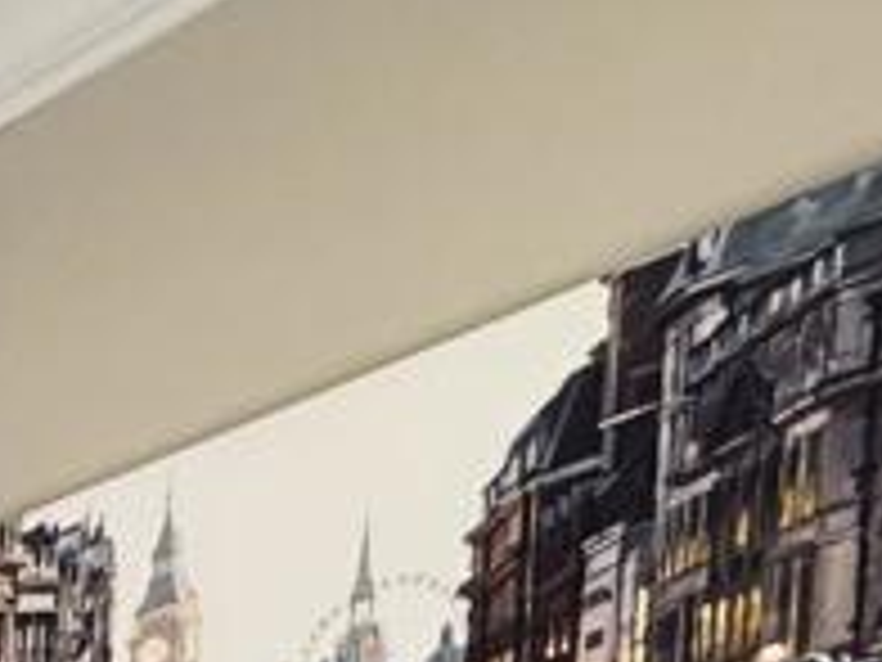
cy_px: 1576
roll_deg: -0.2
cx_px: -662
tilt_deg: -6.2
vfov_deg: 14.1
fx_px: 1860
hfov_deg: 20.1
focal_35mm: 73
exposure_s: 1/120
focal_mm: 2.22
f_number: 2.2
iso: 200
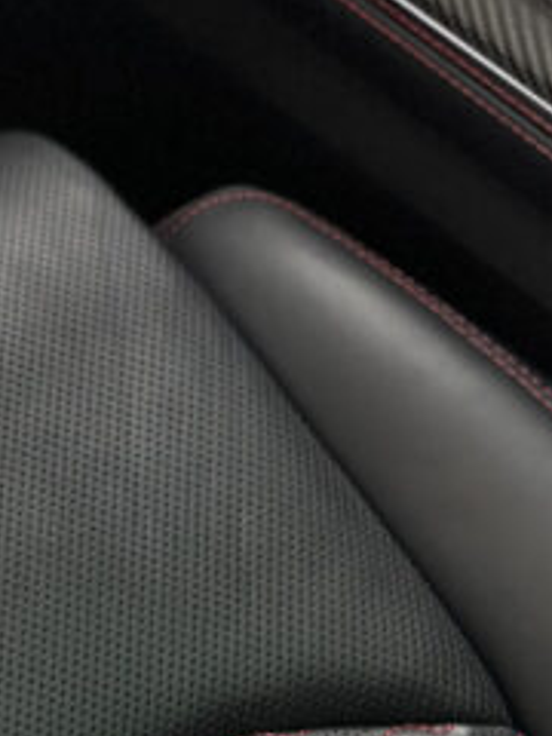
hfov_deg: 11.9
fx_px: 2360
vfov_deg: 15.4
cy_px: -570
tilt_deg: -30.8
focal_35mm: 111
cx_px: -567
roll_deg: +2.6
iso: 320
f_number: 1.6
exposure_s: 1/50
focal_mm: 5.96
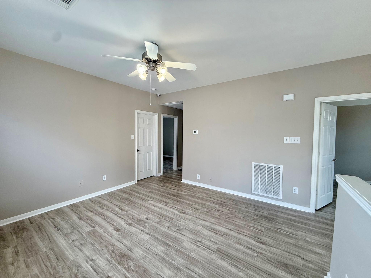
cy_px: 139
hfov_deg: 102.1
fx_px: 150
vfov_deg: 85.7
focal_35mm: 14
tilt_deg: -2.6
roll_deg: -1.8
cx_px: 186
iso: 125
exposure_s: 1/120
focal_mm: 2.22
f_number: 2.2
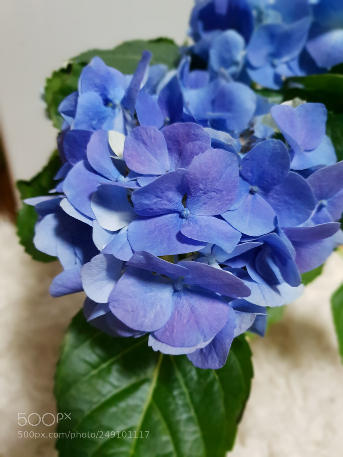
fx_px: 344
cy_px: 228
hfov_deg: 53.1
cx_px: 172
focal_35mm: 26
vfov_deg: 67.3
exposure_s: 1/34
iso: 500
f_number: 1.5
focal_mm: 4.3
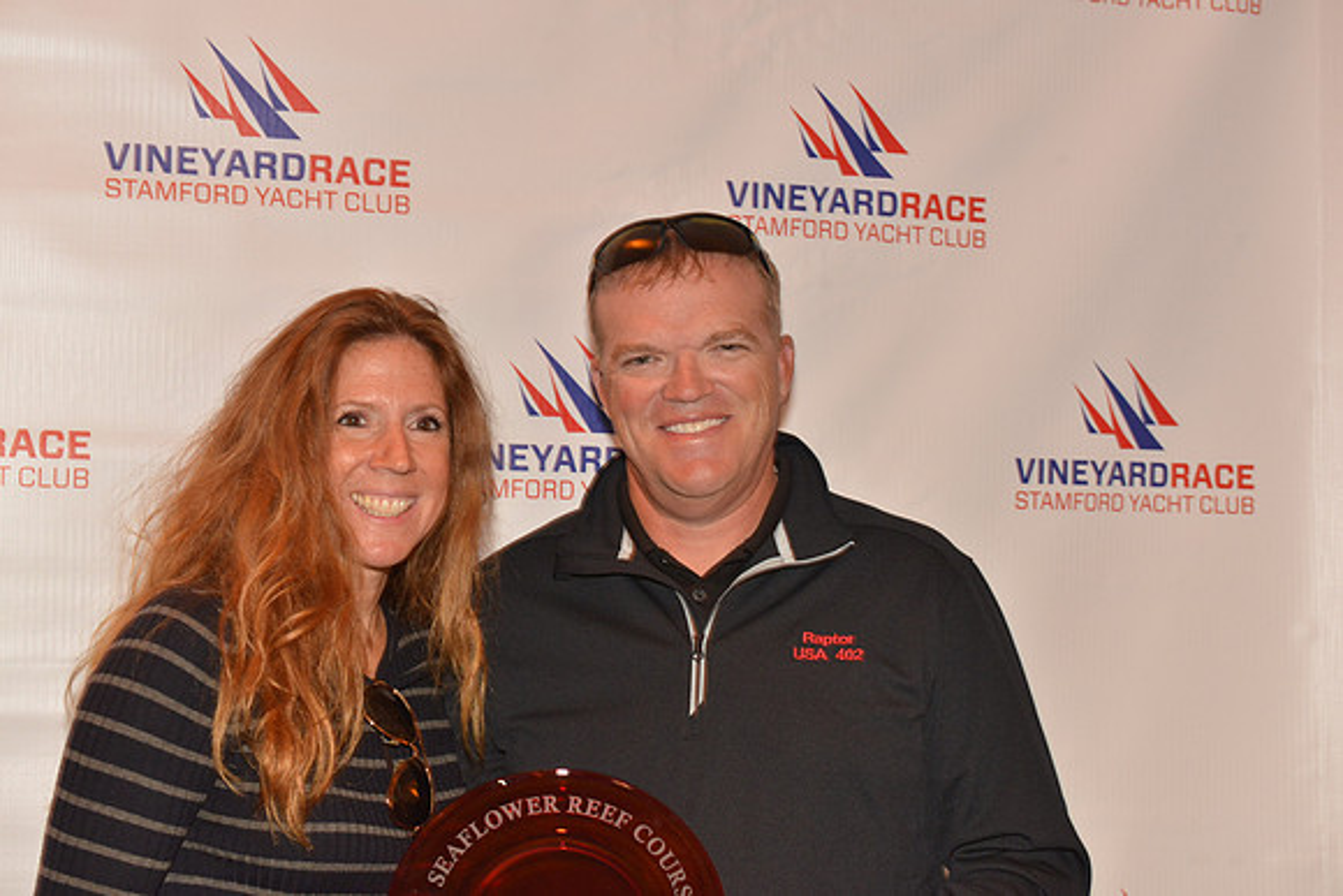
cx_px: 672
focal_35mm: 70
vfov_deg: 19.5
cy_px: 448
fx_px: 2612
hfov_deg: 28.8
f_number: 9
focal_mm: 70
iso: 2000
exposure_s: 1/15
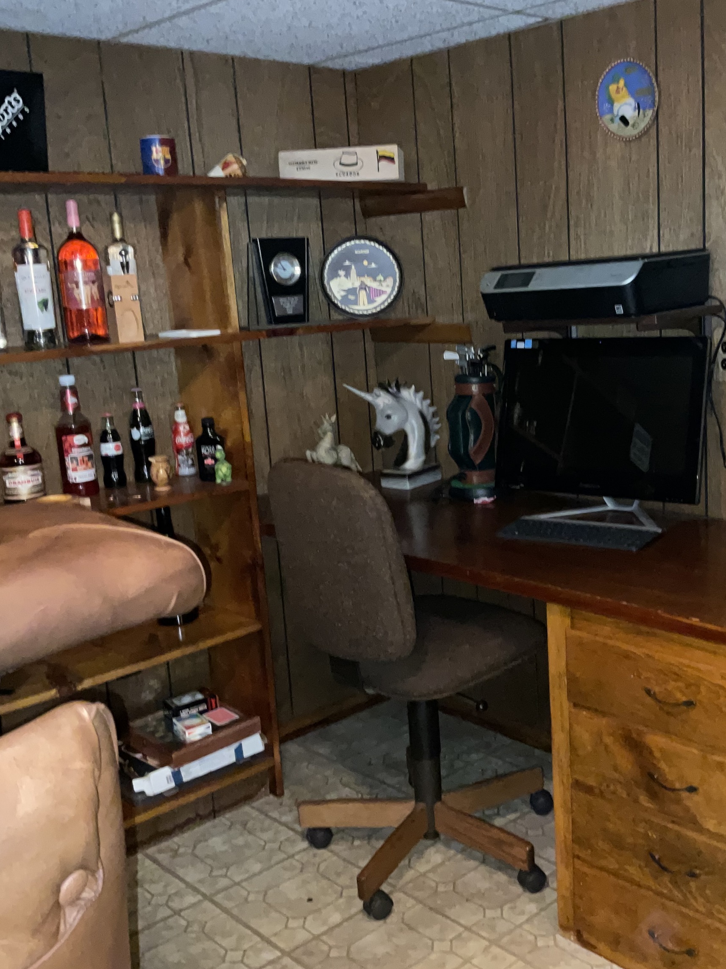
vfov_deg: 47.9
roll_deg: +2.6
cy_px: 482
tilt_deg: -11.5
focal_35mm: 39
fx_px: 1091
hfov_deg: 36.4
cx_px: 495
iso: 200
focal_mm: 3
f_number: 1.8
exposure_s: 1/16
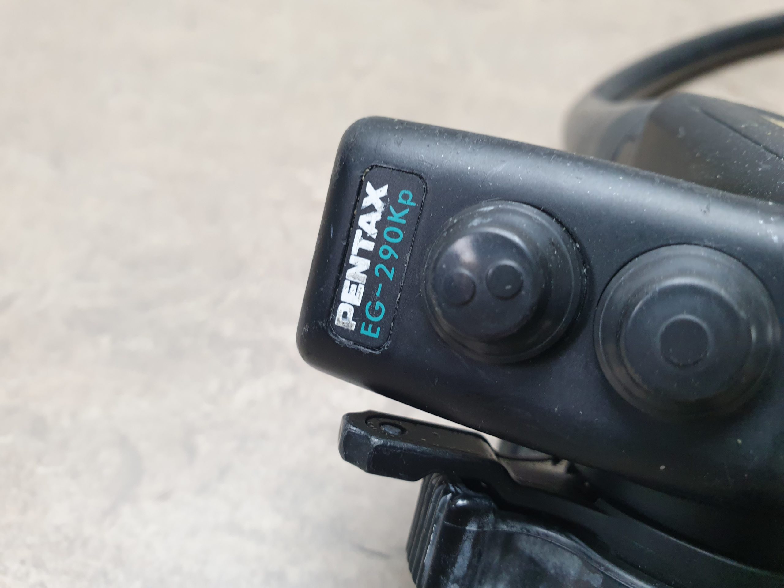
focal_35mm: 26
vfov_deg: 53.1
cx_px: 392
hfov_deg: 67.3
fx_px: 589
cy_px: 294
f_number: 2.4
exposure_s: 1/50
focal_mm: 4.3
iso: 160
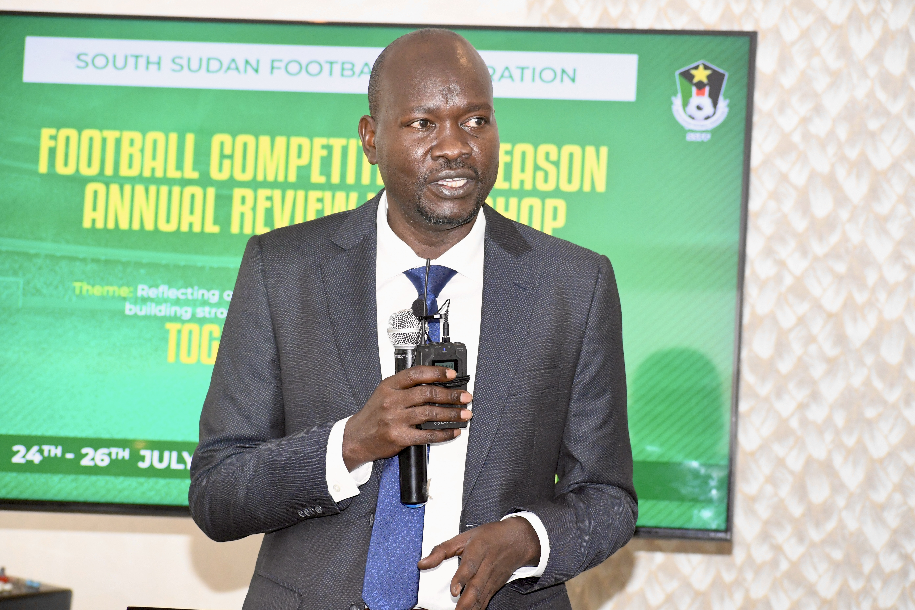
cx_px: 458
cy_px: 305
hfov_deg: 13.1
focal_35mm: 157
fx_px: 3990
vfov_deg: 8.7
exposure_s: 1/250
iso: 2000
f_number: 5.6
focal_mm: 105
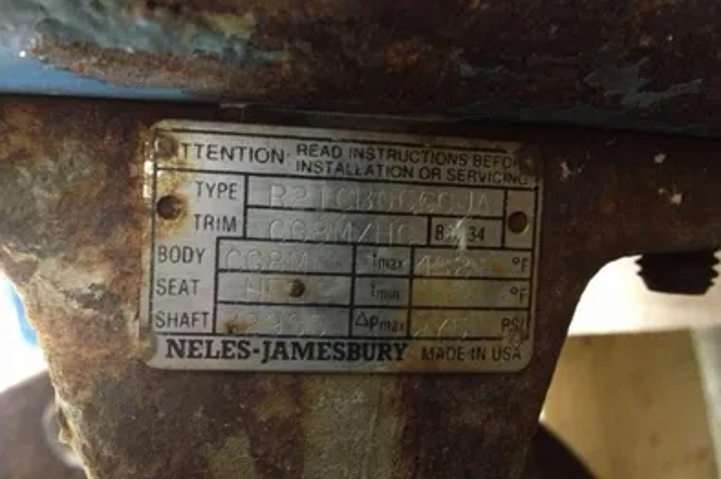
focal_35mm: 37
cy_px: 247
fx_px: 740
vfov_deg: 35.9
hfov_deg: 51.9
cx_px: 362
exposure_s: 1/15
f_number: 2.4
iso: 800
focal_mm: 4.28
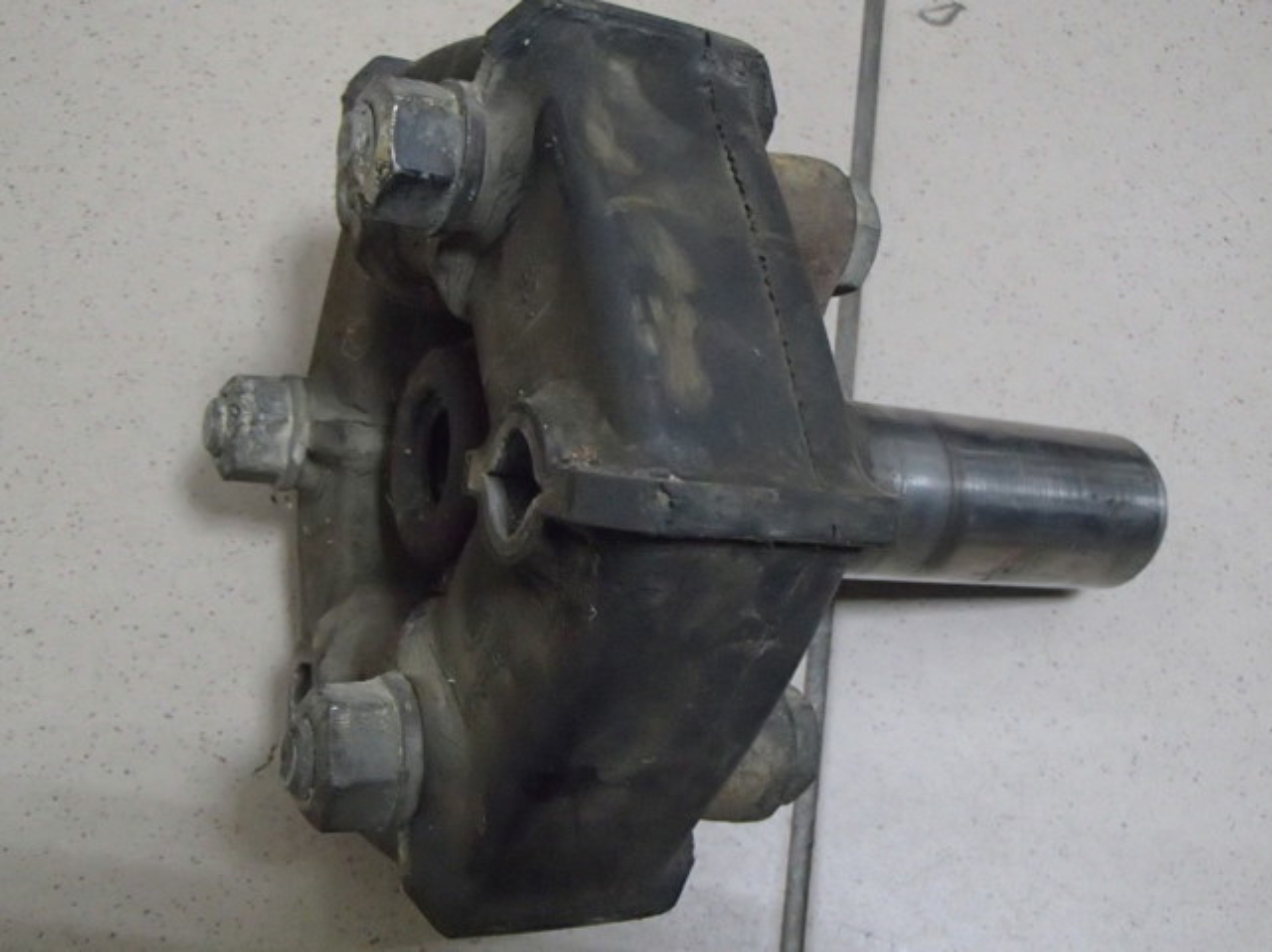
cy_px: 476
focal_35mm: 37
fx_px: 1359
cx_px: 636
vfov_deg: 38.6
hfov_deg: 50.2
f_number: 4.7
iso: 1600
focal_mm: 6.64
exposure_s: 1/30
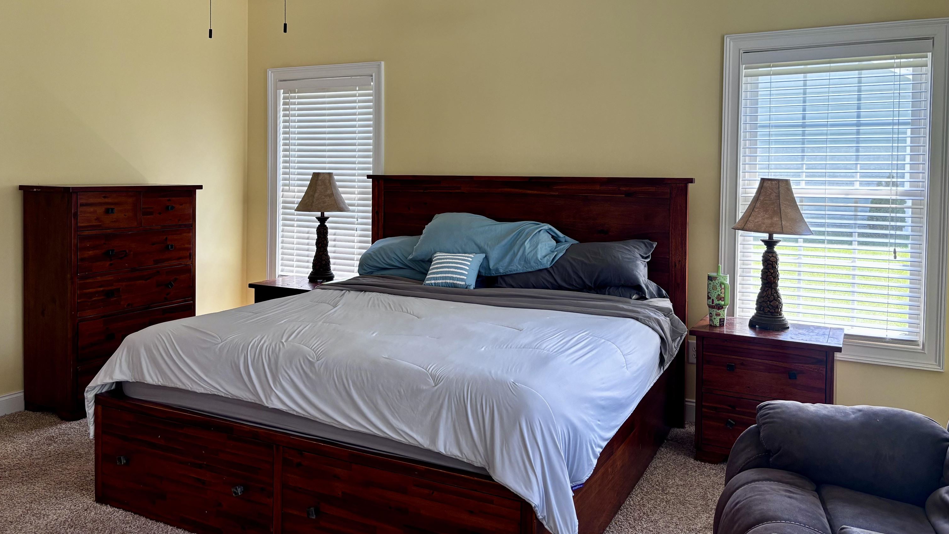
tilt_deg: -1.7
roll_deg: -0.7
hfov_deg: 66.1
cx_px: 470
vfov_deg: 39.8
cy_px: 192
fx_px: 730
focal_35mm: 29
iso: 100
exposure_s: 1/120
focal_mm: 5.96
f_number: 1.6
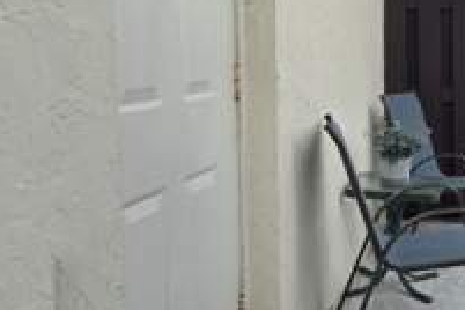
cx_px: 403
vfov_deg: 23.7
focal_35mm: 57
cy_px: 105
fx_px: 736
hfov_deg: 33.5
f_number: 1.7
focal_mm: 6.3
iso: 12
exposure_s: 1/276
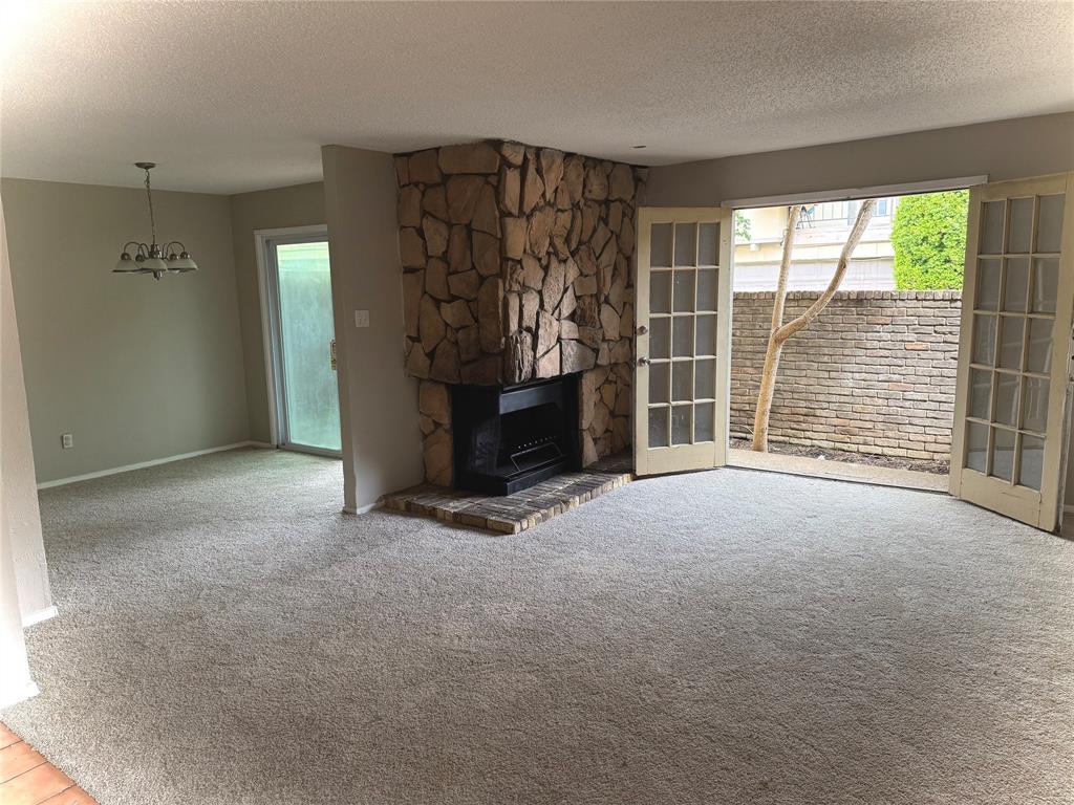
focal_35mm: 24
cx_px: 537
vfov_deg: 56.8
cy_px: 402
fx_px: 745
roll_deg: +1.2
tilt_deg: -9.0
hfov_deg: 71.6
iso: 200
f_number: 1.78
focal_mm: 6.76
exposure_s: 1/166
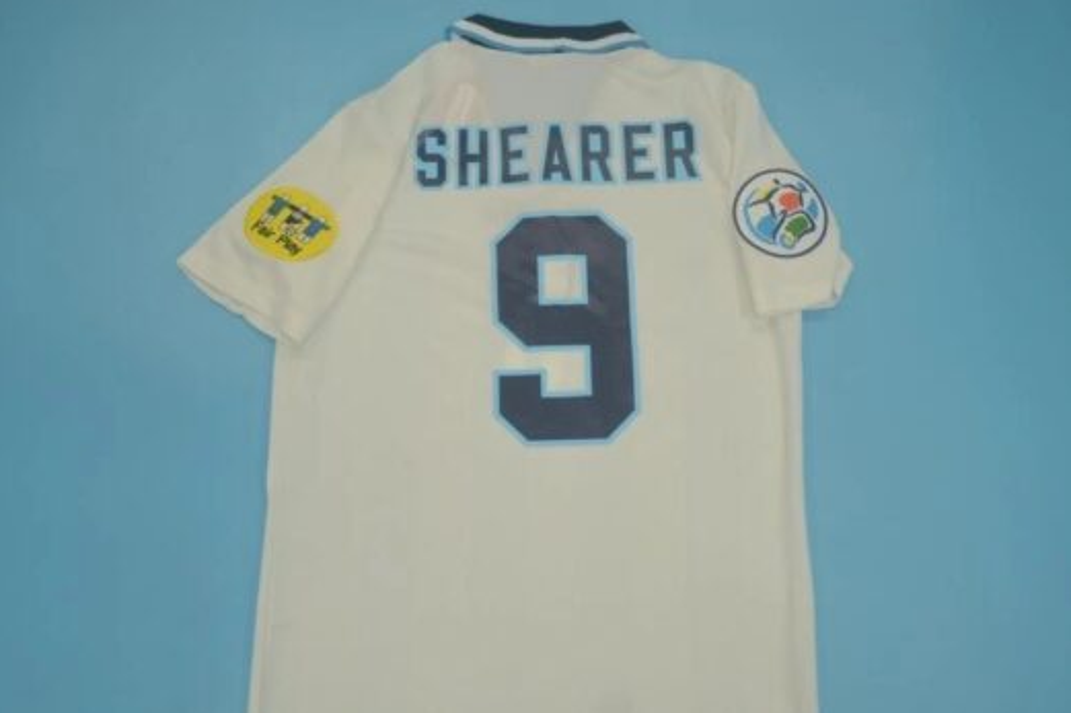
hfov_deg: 50.7
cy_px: 395
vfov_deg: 35.0
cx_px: 530
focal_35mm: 38
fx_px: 1130
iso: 200
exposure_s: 1/200
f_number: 3.8
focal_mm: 22
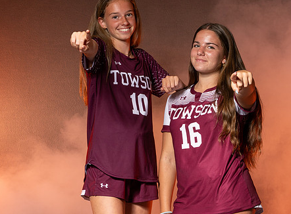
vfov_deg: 11.5
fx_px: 1061
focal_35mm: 127
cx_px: 152
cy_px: 142
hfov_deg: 15.6
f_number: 10
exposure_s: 1/200
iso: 80
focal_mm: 56
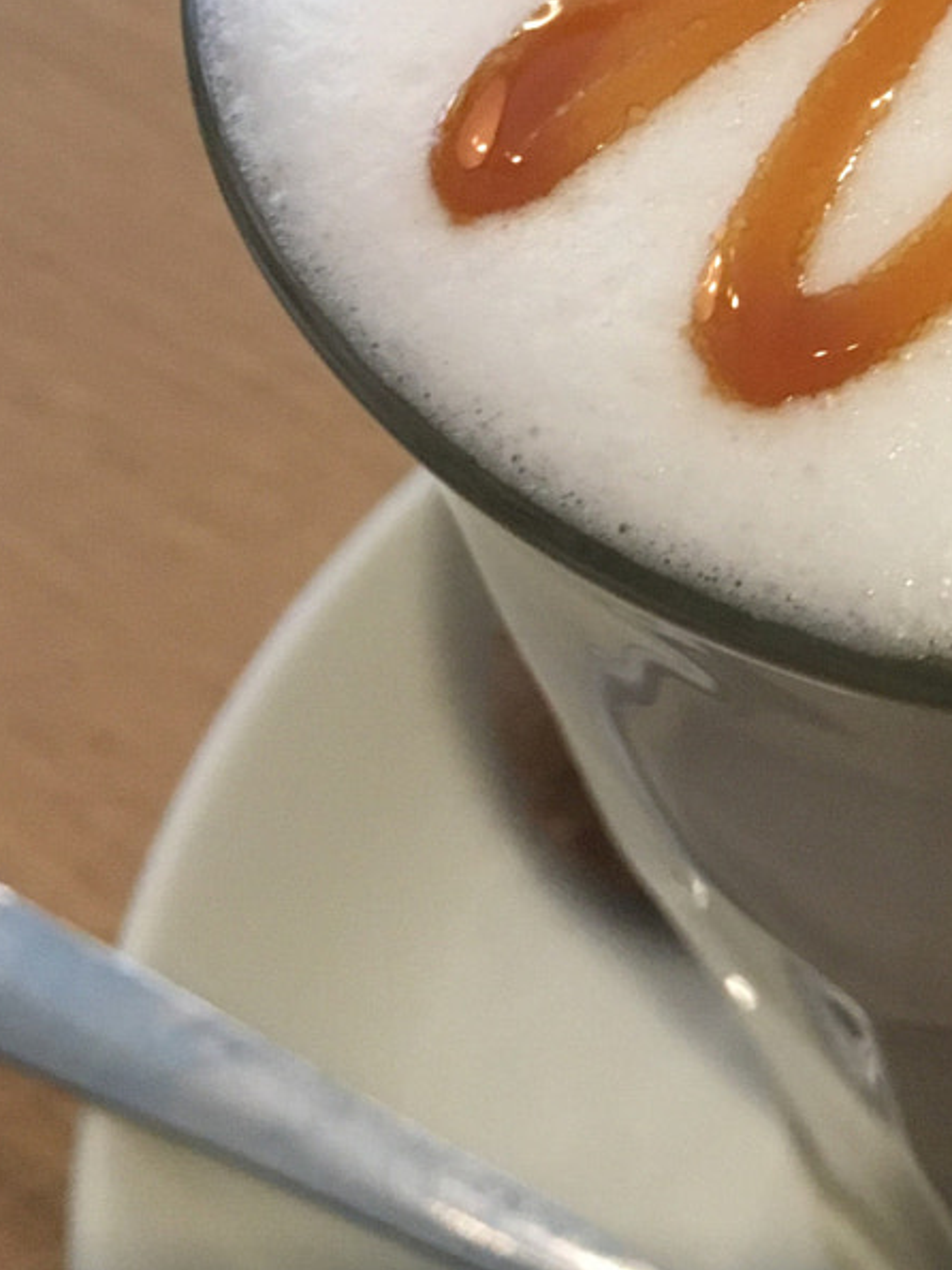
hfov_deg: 17.9
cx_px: 1165
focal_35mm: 78
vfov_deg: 24.7
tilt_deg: -51.2
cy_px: 299
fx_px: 2861
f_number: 2.2
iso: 160
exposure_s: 1/33
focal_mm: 4.15
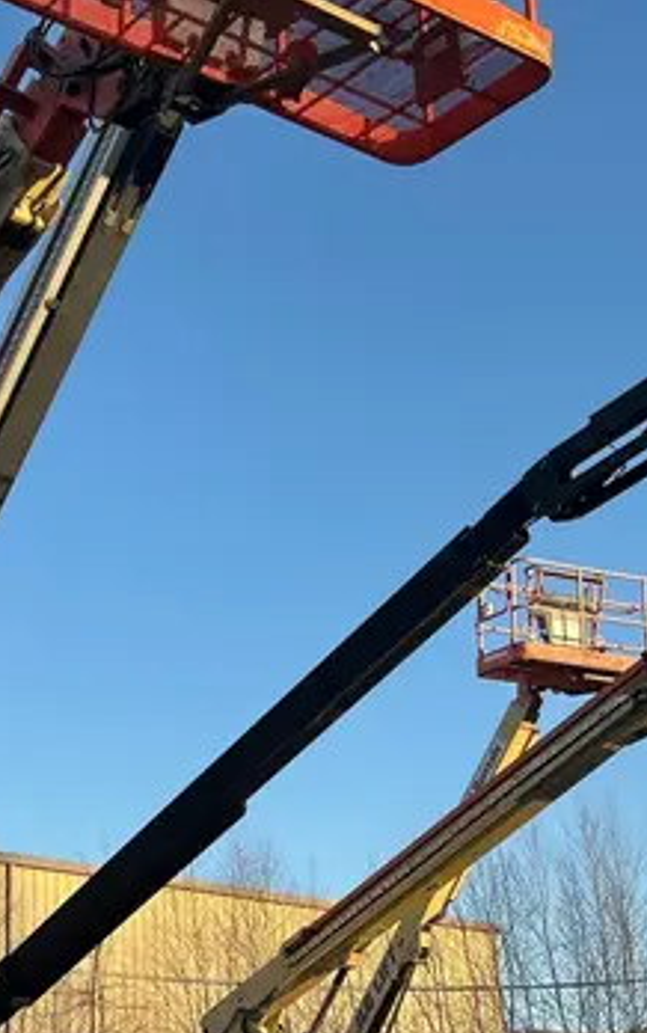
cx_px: -6
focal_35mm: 58
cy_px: 681
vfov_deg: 34.8
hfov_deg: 21.6
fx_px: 1634
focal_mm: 5.7
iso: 50
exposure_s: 1/1252
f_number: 1.5
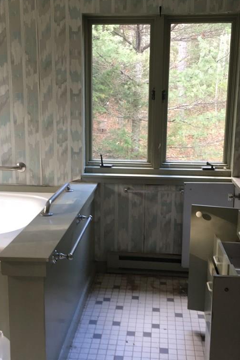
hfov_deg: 32.6
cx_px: 118
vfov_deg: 47.4
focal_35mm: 41
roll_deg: -0.1
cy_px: 177
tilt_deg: -11.3
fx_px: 410
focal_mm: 4.15
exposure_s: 1/30
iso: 80
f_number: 2.2
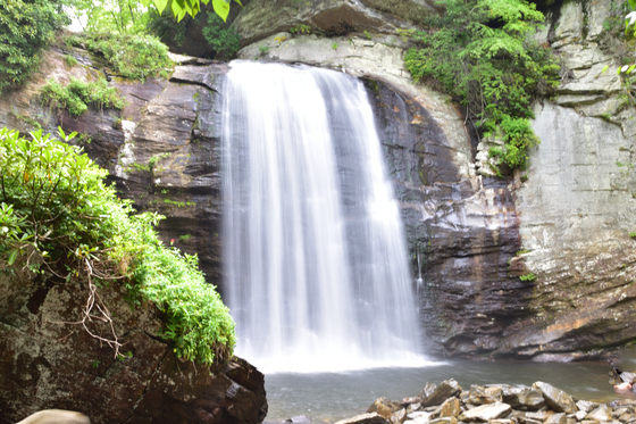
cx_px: 318
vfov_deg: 34.2
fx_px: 689
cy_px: 212
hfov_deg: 49.6
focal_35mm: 39
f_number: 16
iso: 100
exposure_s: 1/2
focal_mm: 26
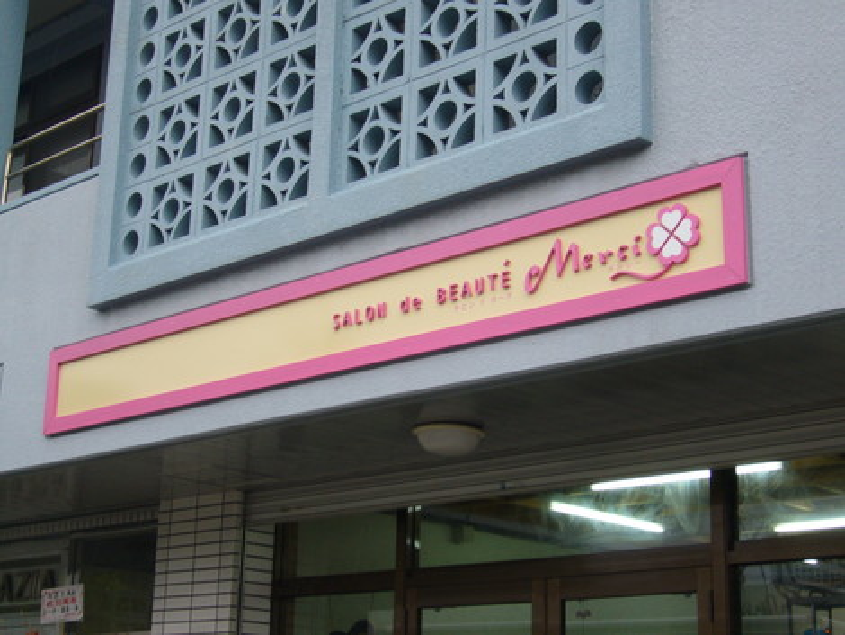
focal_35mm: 63
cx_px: 422
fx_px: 1539
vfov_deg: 23.3
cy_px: 318
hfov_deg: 30.7
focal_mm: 10.4
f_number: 3.8
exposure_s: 1/60
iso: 80
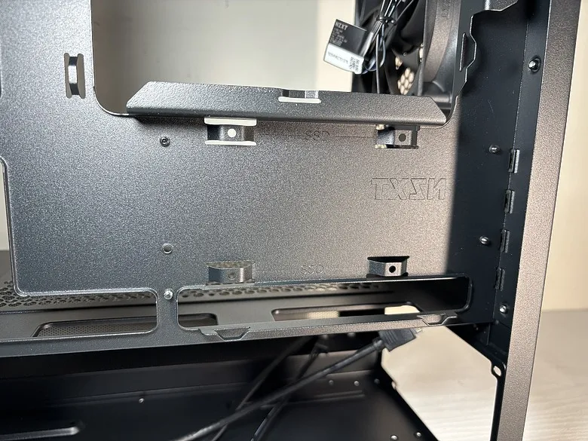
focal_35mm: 26
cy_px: 220
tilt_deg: -11.7
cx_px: 294
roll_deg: -1.6
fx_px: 442
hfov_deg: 67.3
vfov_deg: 53.1
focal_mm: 5.96
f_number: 1.6
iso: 80
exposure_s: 1/60
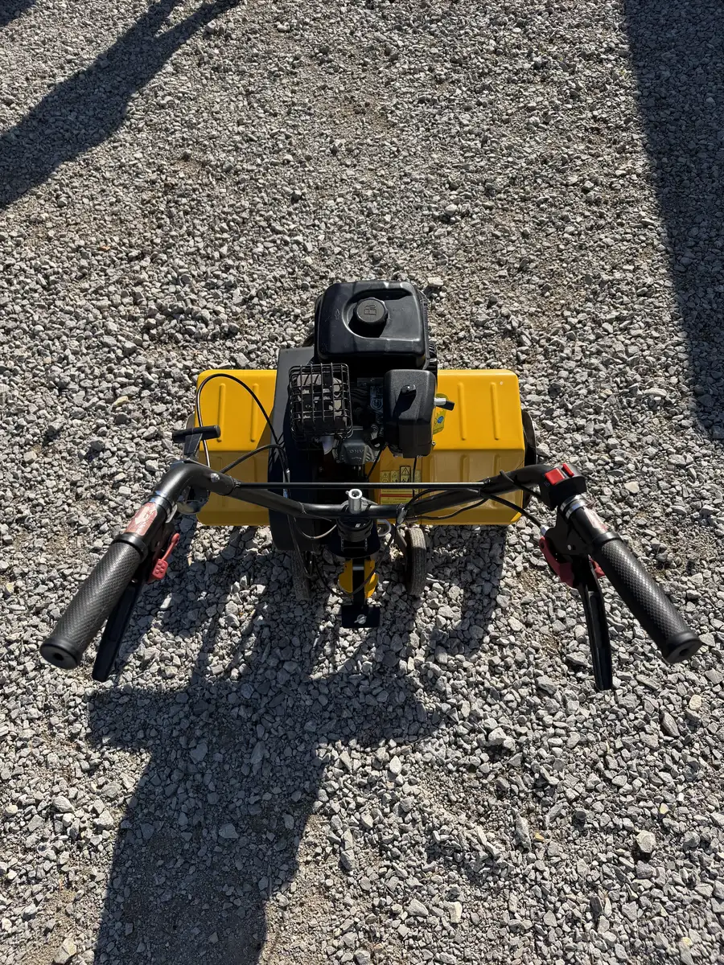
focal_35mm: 24
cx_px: 362
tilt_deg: -57.4
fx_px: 669
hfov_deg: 56.8
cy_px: 482
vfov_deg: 71.6
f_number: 1.78
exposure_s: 1/3279
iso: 80
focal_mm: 6.76
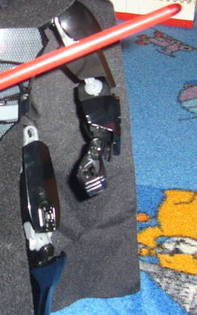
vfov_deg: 23.8
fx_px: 747
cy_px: 138
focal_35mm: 87
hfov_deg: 14.8
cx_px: 0
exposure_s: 1/30
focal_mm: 5.8
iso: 100
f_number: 2.8
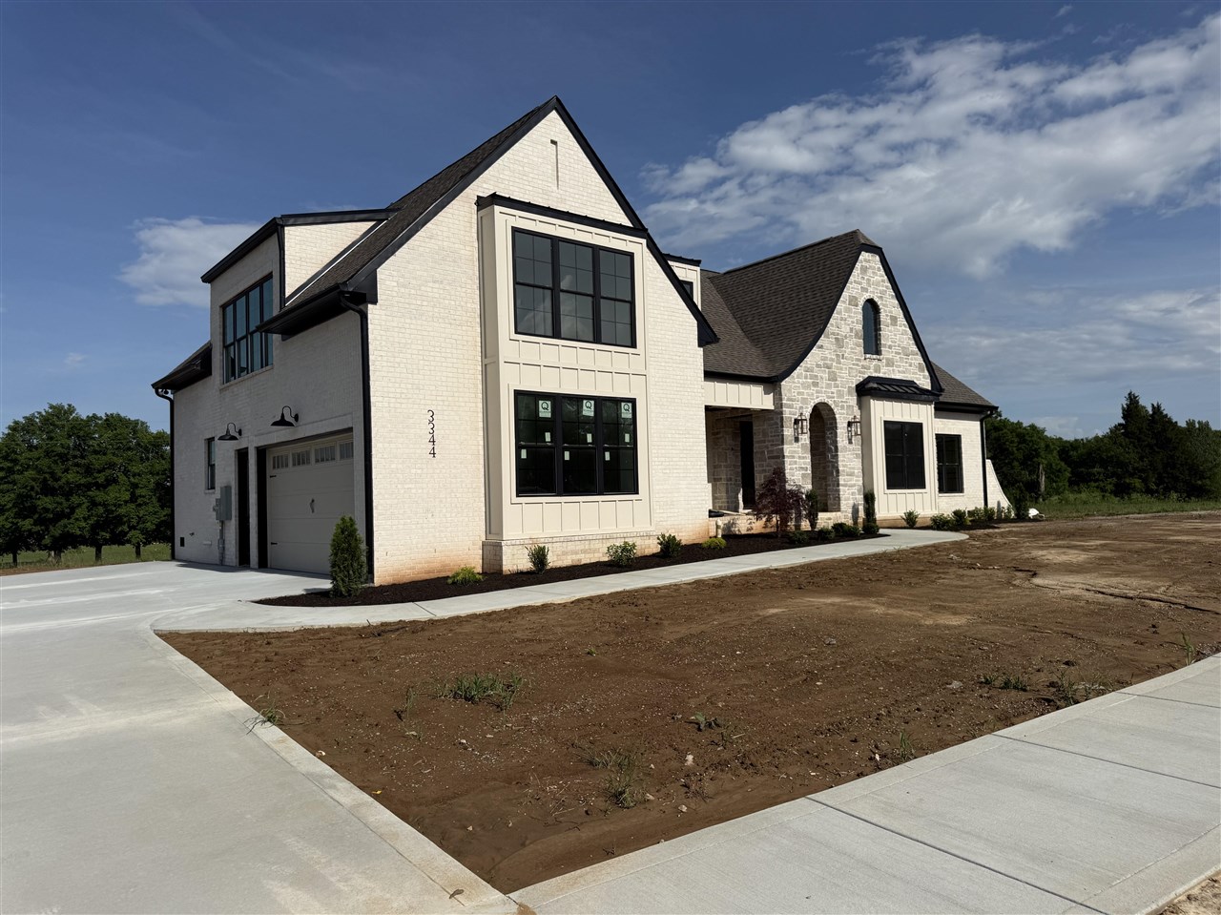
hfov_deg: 71.6
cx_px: 610
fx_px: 846
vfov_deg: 56.8
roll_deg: +1.4
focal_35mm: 24
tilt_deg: +3.6
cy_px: 458
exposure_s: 1/11905
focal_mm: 6.76
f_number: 1.78
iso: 80
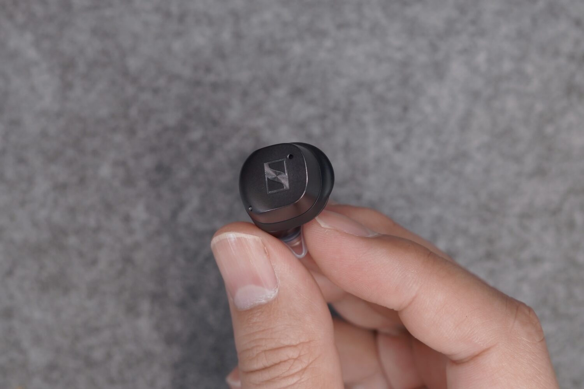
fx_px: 811
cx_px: 292
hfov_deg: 39.6
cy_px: 194
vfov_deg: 27.0
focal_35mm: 50
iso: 640
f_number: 4.5
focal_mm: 50
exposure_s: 1/60
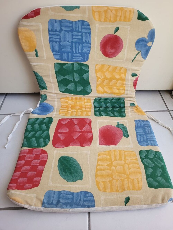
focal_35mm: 26
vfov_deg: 67.3
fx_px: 173
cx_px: 86
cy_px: 115
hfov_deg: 53.1
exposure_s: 1/120
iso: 160
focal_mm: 5.4
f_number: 1.8
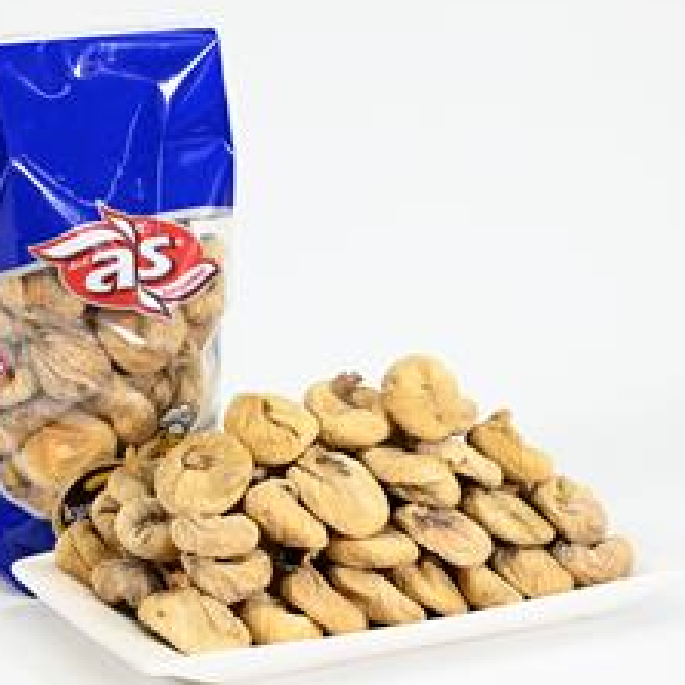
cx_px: 249
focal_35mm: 114
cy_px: 341
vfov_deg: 15.3
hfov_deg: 15.3
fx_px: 2552
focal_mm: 50
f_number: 3.5
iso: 100
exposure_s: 1/60
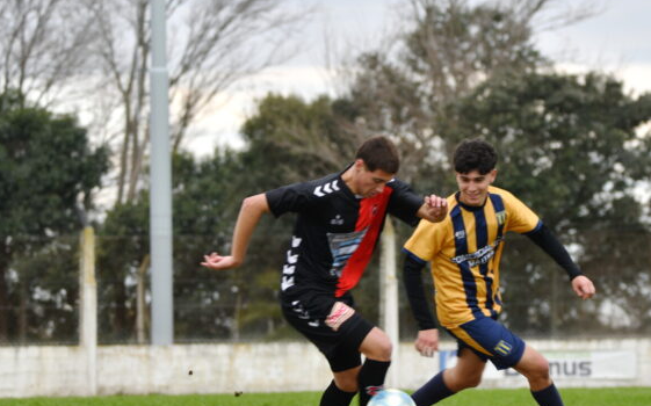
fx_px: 6685
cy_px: 235
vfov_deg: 3.5
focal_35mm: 377
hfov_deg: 5.6
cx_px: 363
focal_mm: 180
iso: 110
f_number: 5
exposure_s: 1/250
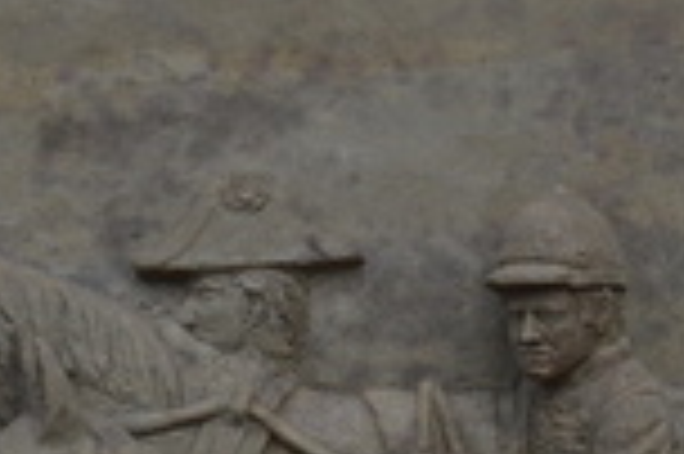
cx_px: 562
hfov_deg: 14.4
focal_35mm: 142
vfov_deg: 9.5
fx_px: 2695
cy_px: -72
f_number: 8
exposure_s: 1/200
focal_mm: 18
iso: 100
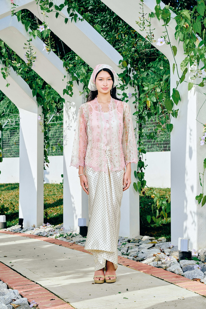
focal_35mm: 52
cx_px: 103
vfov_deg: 38.2
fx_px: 446
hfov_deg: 26.0
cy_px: 154
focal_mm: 52
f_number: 10
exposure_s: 1/125
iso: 125
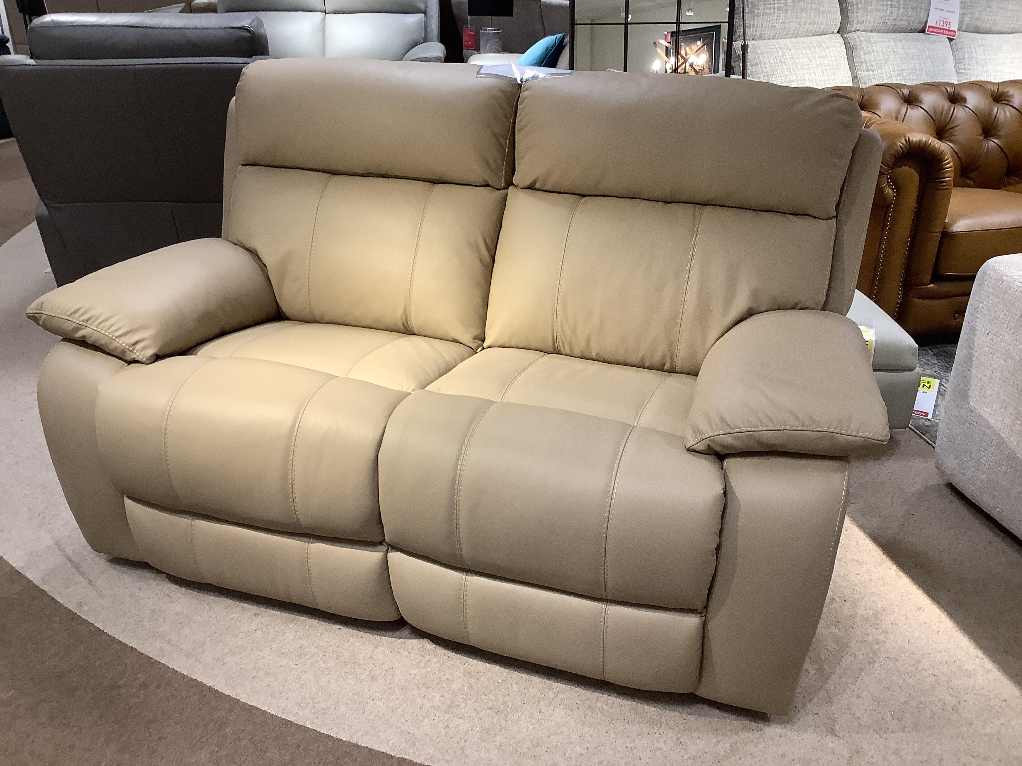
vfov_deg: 45.4
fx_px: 915
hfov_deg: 58.4
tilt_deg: -27.3
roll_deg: -0.8
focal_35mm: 31
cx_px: 511
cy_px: 383
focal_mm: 3.3
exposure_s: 1/50
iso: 100
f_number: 2.4
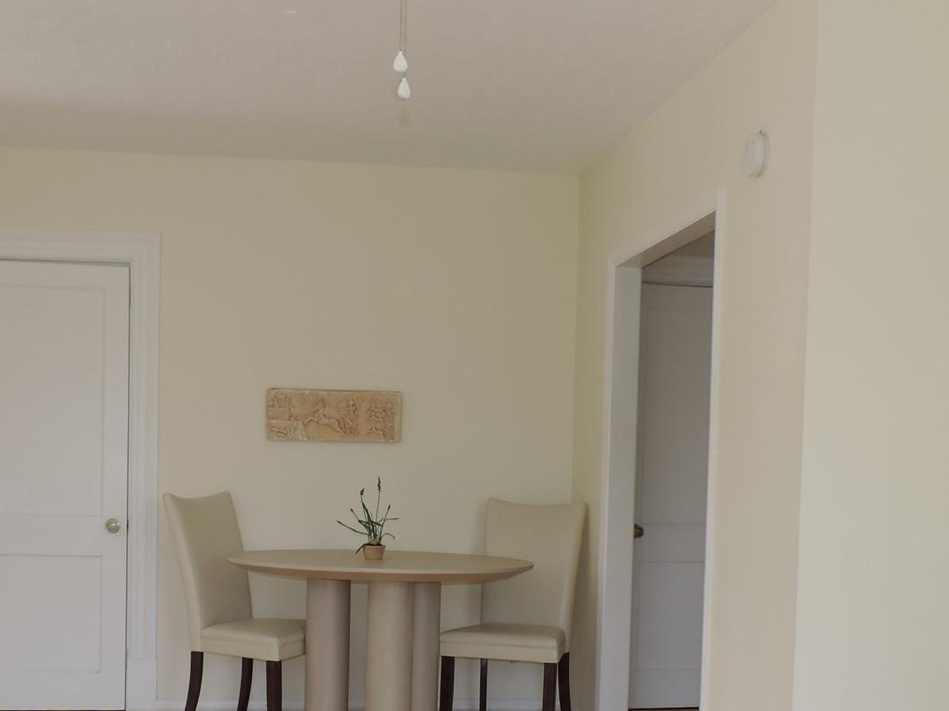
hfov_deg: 41.1
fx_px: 1261
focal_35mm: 46
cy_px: 553
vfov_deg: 30.8
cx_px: 400
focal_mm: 4.3
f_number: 3
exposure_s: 1/60
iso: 80
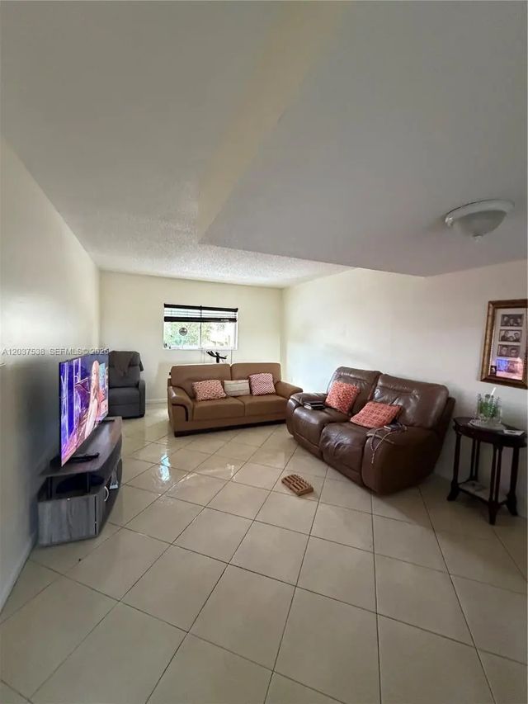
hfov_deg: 85.7
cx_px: 264
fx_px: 285
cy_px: 352
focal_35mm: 14
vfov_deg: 102.1
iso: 800
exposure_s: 1/60
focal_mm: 2.22
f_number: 2.2
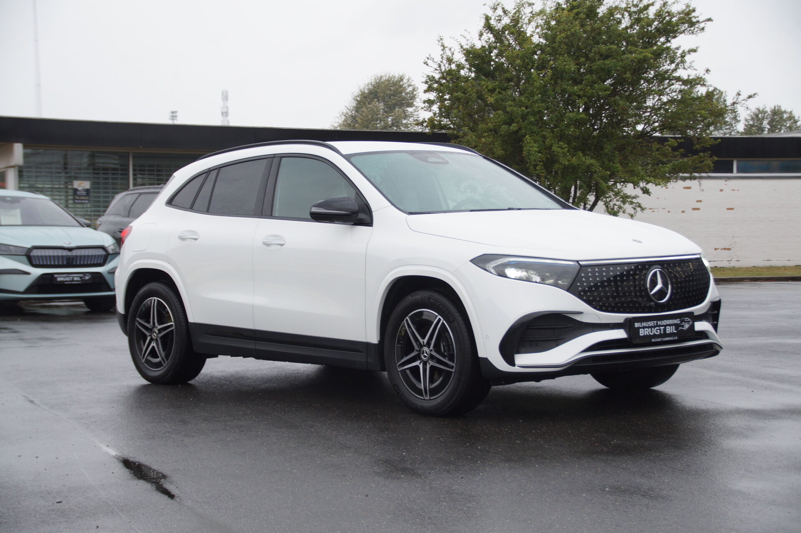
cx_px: 400
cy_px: 266
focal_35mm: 68
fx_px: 1501
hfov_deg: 29.9
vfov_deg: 20.1
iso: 160
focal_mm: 45
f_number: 4.5
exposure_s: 1/80
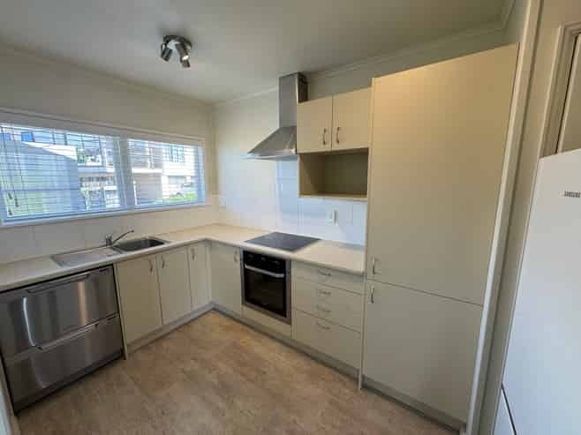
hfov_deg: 102.1
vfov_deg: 85.6
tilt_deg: -9.2
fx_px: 235
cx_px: 290
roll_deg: +1.6
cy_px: 218
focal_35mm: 14
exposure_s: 1/100
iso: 64
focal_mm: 2.22
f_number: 2.2
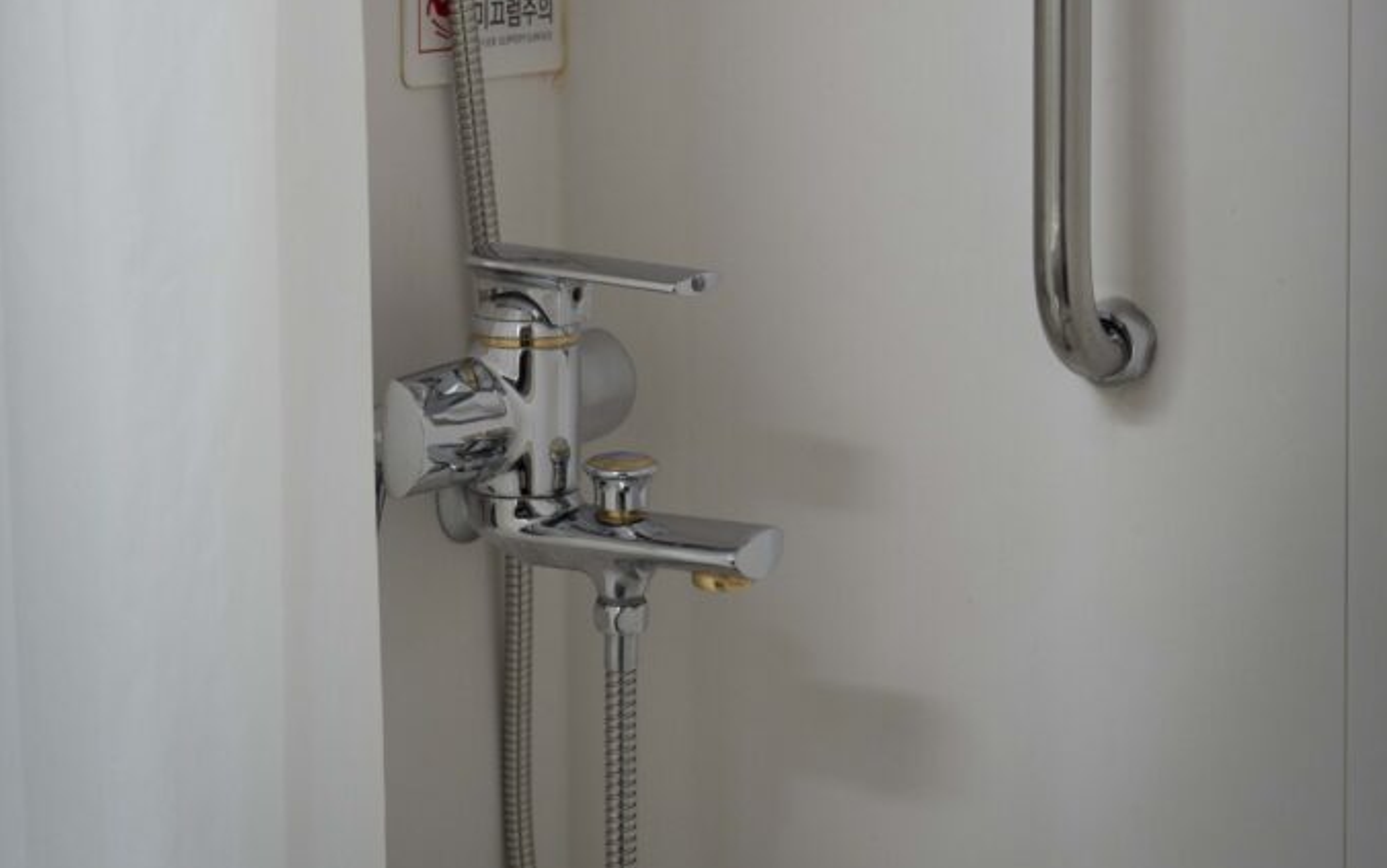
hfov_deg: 29.0
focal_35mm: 71
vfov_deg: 17.9
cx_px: 697
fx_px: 2685
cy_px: -21
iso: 1000
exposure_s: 1/160
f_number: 5.6
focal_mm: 46
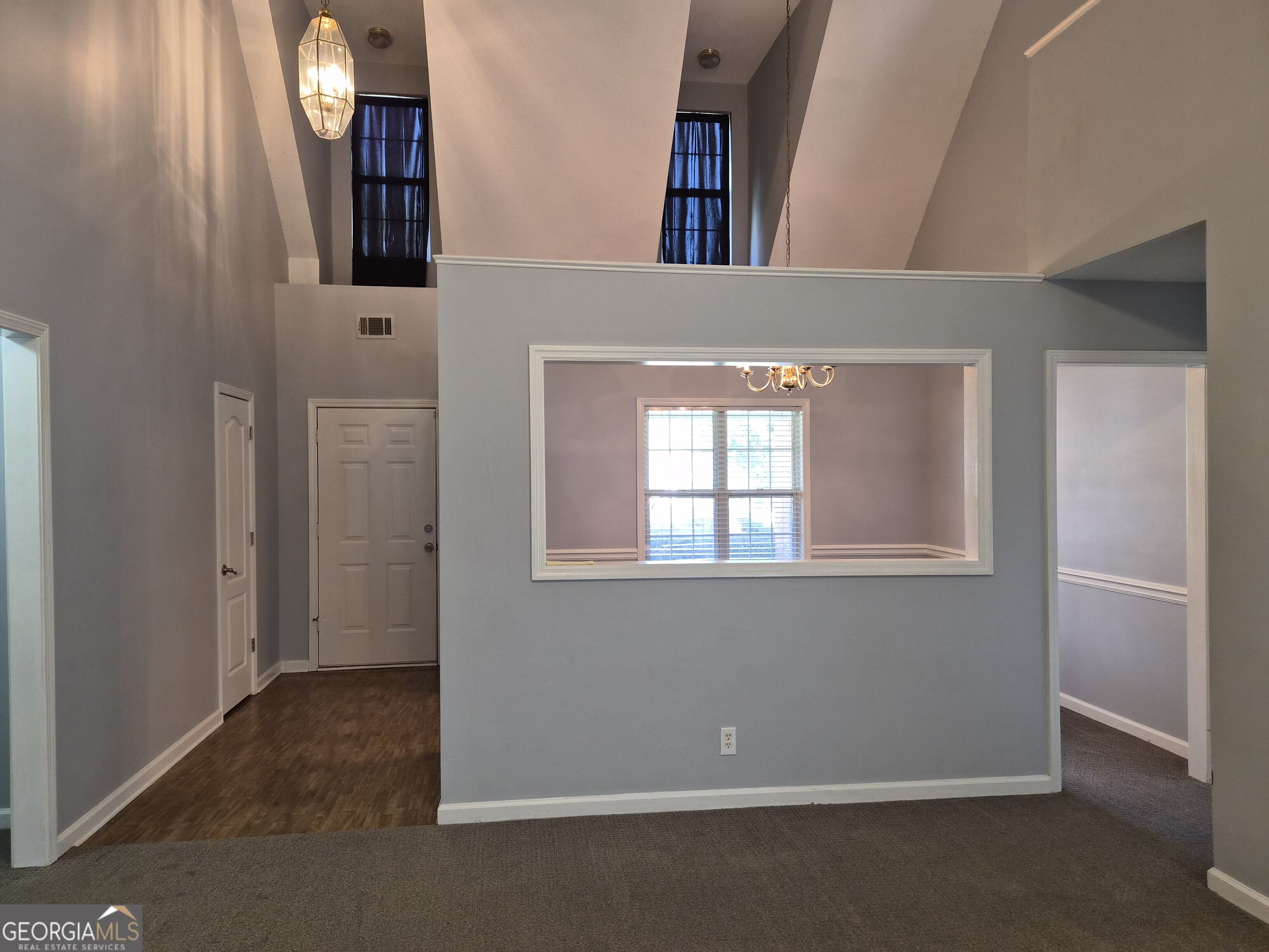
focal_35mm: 23
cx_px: 634
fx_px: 843
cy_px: 476
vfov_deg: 58.9
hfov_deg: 73.9
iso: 250
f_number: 1.8
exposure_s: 1/120
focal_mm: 5.4
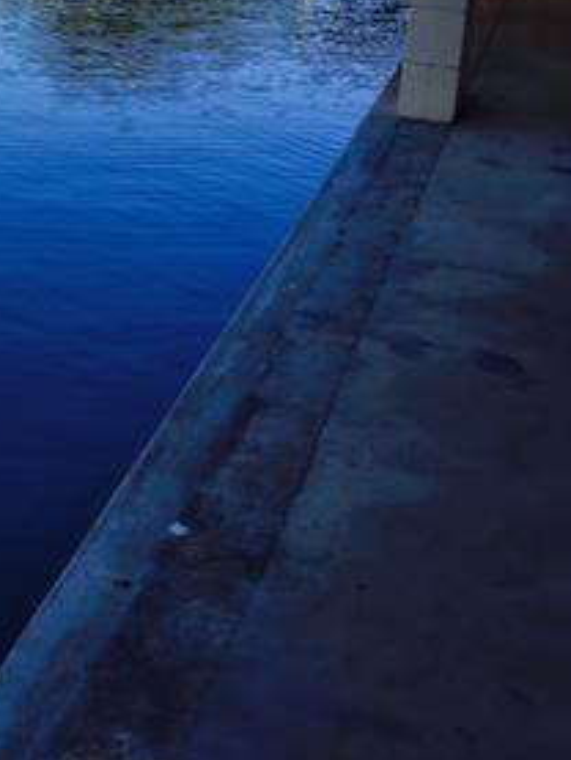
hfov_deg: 21.2
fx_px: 1472
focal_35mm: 67
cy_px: 200
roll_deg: -2.4
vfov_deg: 28.6
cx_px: 0
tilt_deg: -17.8
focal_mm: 4.15
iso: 32
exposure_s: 1/964
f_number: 2.2
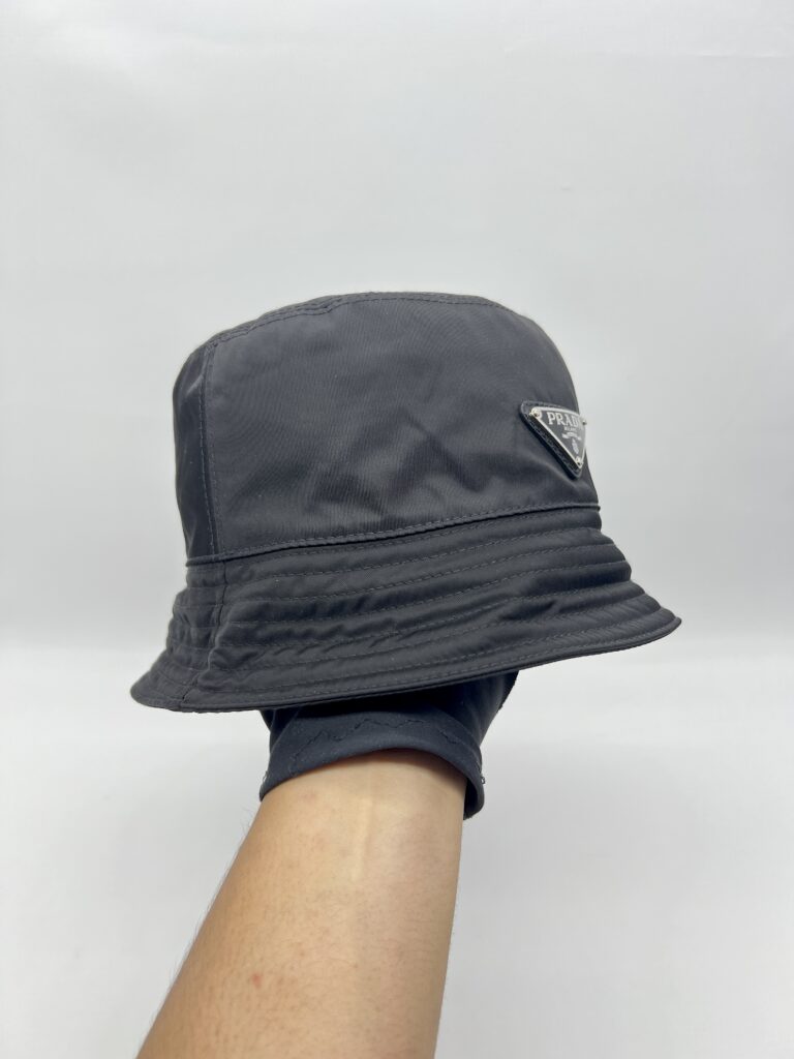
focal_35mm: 26
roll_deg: -0.3
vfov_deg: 67.3
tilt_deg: -26.5
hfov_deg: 53.1
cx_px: 397
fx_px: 795
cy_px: 530
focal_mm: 5.7
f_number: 1.5
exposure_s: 1/100
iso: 40
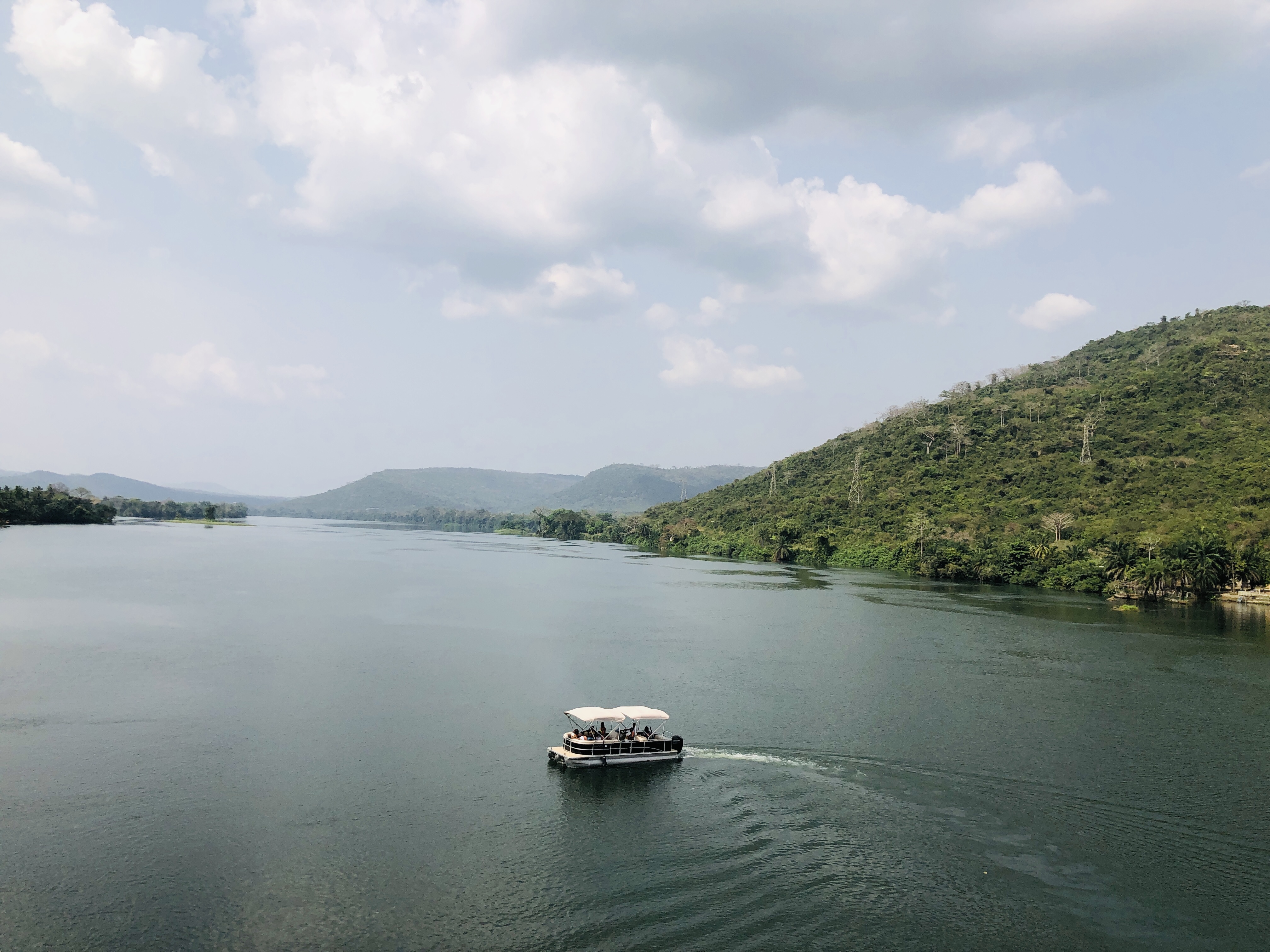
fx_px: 1027
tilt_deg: +4.0
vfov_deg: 49.7
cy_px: 476
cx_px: 635
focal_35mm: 28
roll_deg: -1.7
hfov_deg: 63.4
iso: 20
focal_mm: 4
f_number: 1.8
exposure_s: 1/2667
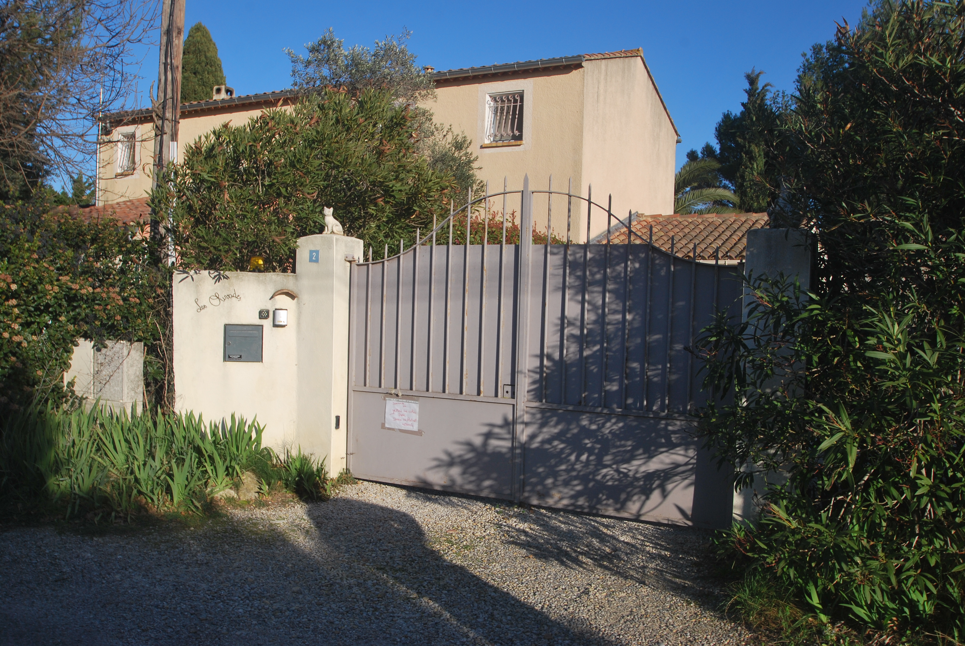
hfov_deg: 59.4
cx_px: 482
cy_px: 323
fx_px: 845
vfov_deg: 41.8
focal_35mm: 32
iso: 140
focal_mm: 21
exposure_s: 1/250
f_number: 10
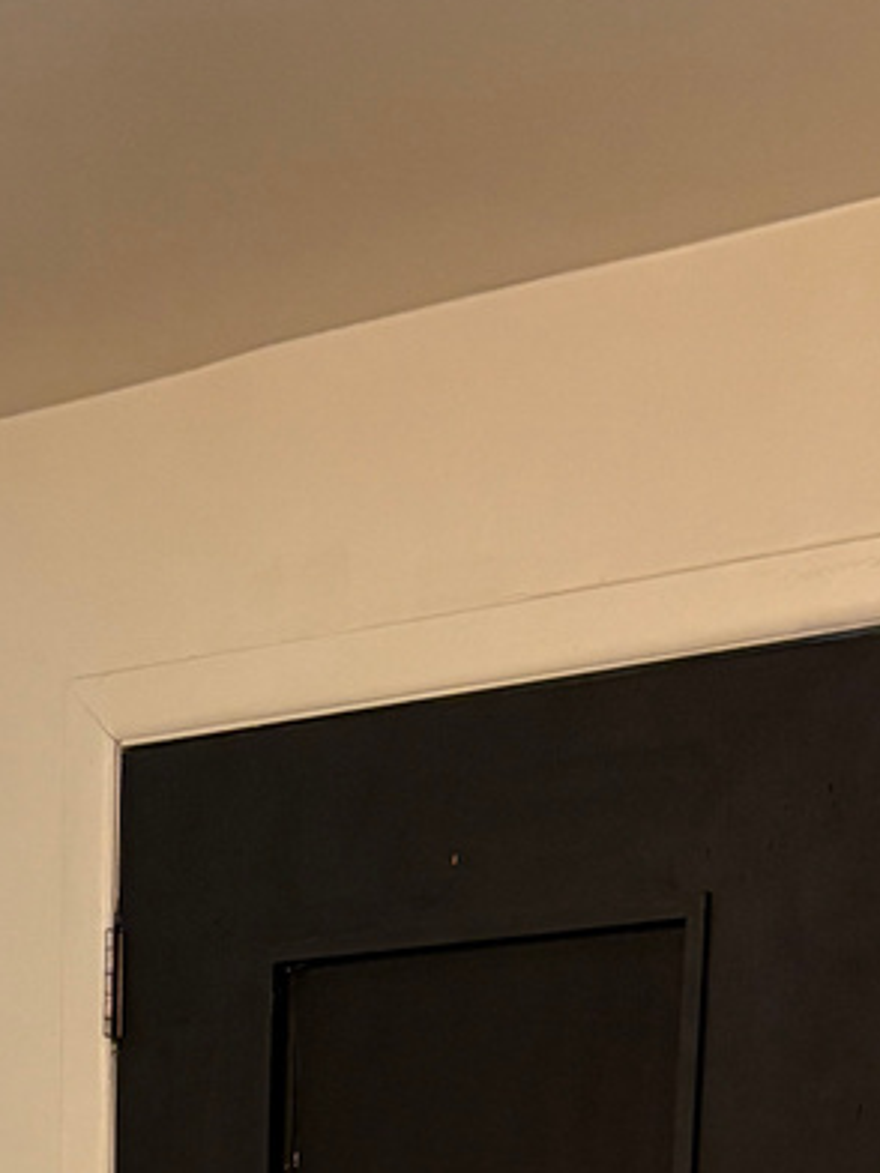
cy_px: 2086
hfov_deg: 14.4
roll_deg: -0.2
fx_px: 3457
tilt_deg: -9.9
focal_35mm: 102
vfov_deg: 16.3
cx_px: 162
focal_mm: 5.96
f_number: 1.6
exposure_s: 1/60
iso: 320
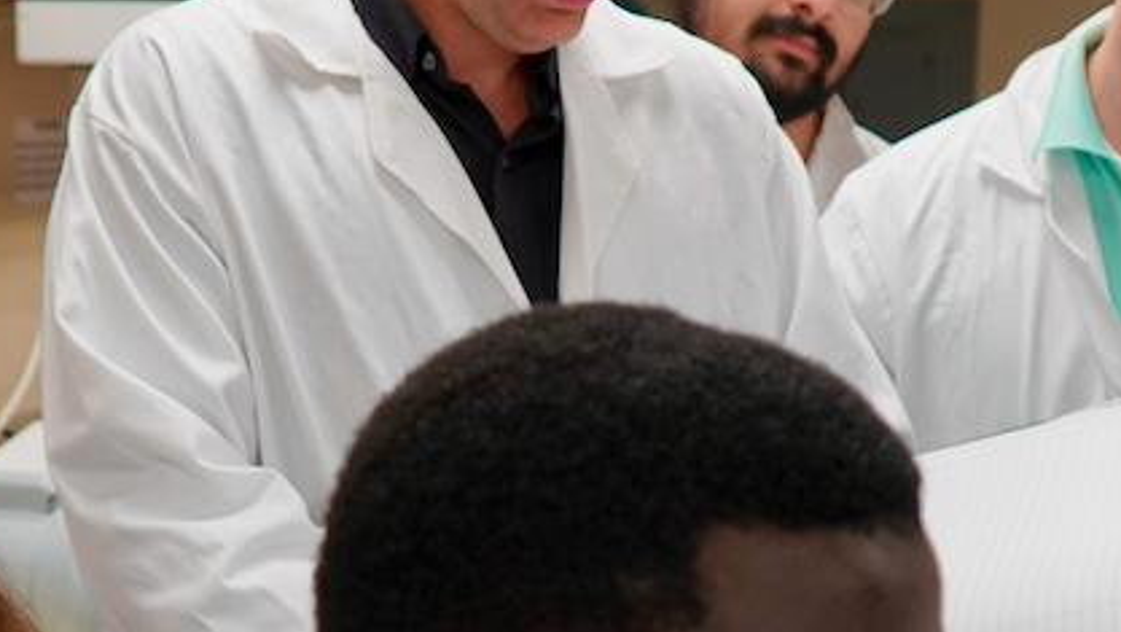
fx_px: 2676
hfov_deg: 23.6
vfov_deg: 13.3
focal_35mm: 90
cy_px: 619
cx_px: 610
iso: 1250
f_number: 4
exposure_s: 1/160
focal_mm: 28
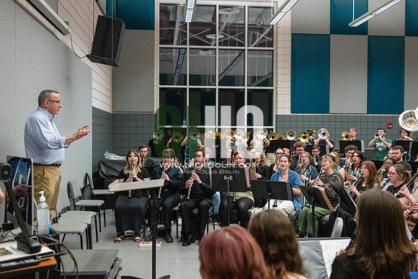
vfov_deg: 35.1
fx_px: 441
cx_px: 209
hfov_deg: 50.7
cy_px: 140
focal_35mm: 38
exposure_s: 1/500
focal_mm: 38
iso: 10000
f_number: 4
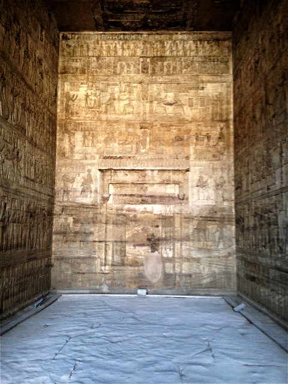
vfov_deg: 55.4
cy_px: 192
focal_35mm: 33
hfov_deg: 42.9
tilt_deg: +7.3
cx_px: 144
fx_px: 366
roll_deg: +1.7
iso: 160
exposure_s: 1/20
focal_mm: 4.12
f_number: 2.4
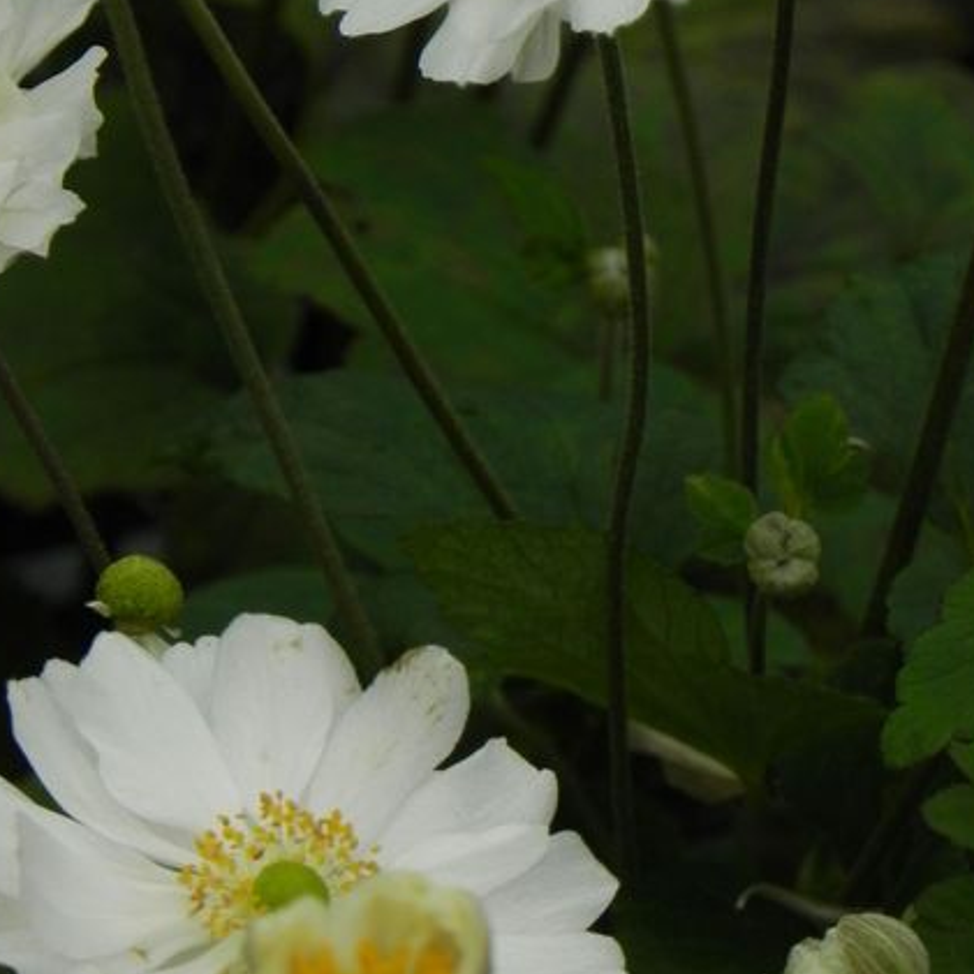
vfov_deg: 4.9
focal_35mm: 356
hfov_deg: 4.9
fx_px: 11333
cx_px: 590
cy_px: 160
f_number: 5
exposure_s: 1/125
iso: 160
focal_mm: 37.7
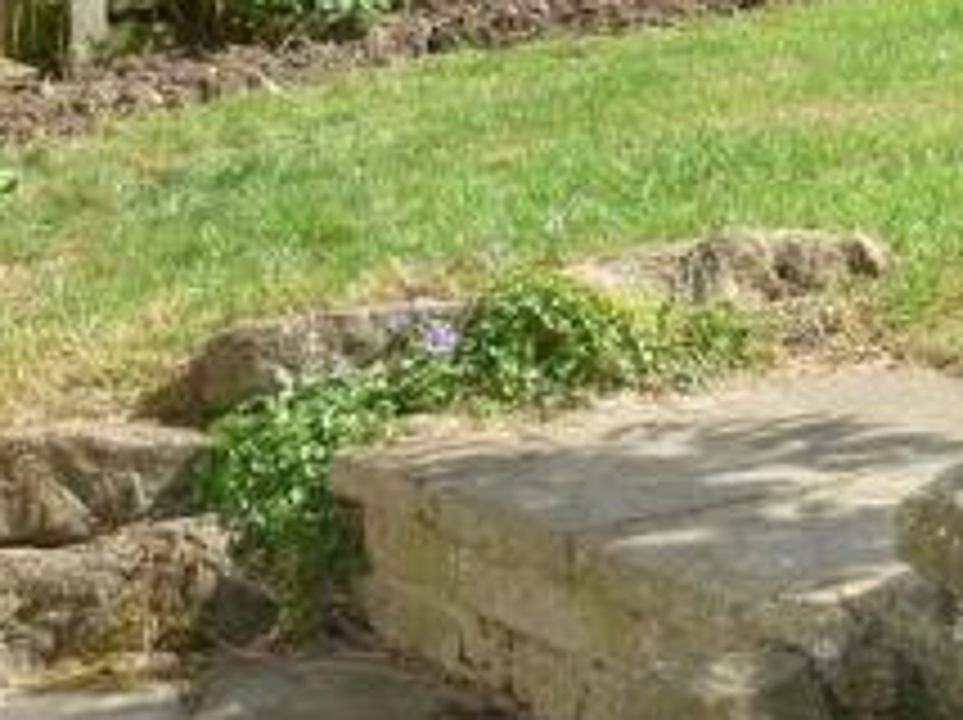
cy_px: 88
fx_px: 2501
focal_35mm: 90
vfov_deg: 16.2
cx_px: 853
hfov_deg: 21.4
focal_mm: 5.5
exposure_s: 1/1000
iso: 100
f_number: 2.8
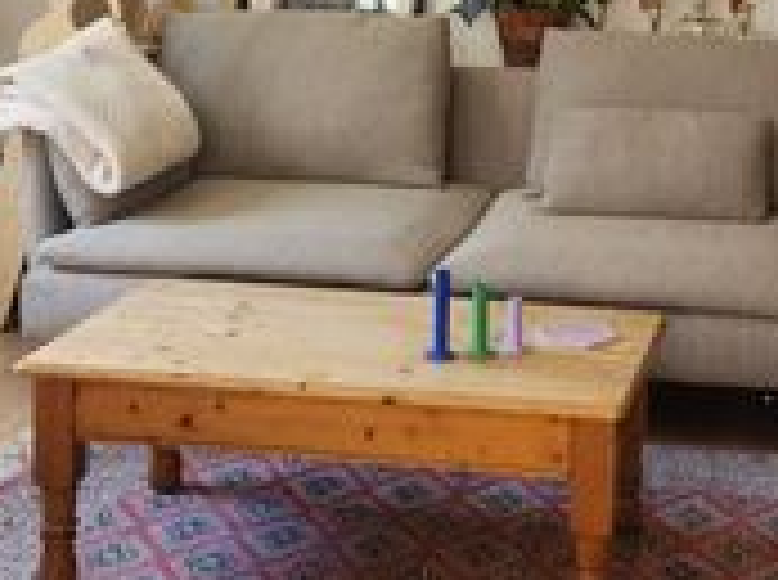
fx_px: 1794
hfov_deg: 24.2
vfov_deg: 17.7
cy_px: -54
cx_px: 576
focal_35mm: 80
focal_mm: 5.4
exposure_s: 1/180
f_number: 1.8
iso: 200
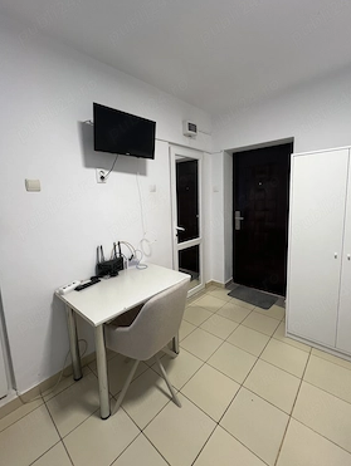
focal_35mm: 14
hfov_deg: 85.7
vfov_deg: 102.0
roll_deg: +2.4
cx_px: 186
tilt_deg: -8.0
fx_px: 189
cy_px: 225
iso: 160
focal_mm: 1.57
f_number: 1.8
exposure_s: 1/50
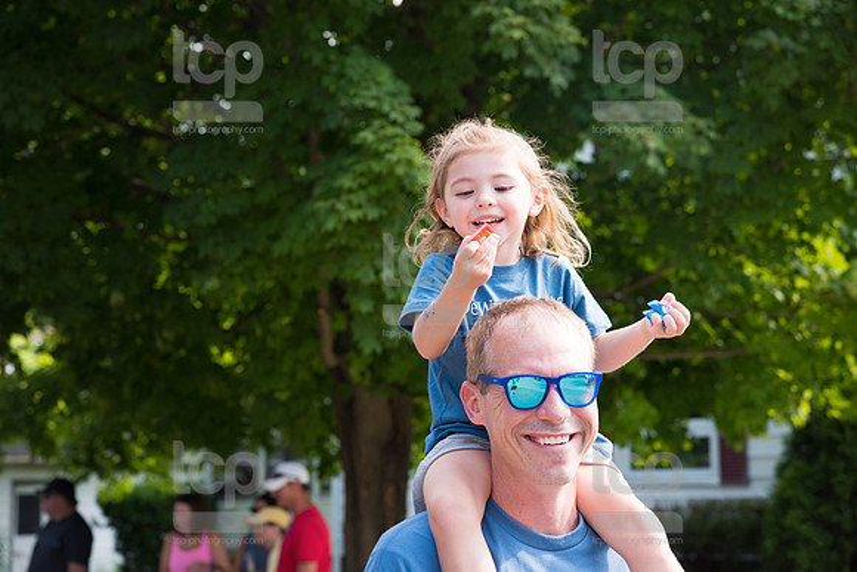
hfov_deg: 20.4
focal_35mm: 100
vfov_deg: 13.7
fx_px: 2381
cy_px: 286
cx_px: 428
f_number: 6.3
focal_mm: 100
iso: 640
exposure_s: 1/500
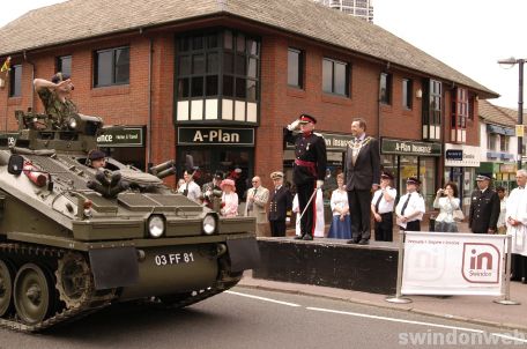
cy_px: 174
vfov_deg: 31.8
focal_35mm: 42
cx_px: 264
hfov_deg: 46.5
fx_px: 614
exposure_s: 1/400
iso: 400
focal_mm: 28
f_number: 6.3
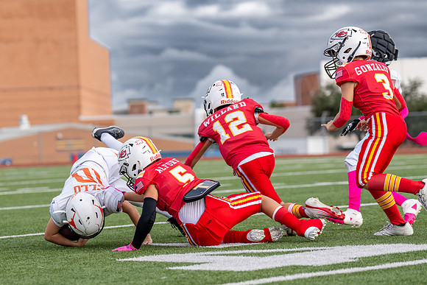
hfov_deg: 13.8
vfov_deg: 9.2
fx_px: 1763
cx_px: 146
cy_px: 145
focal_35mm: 149
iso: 320
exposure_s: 1/2500
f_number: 2.8
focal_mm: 103
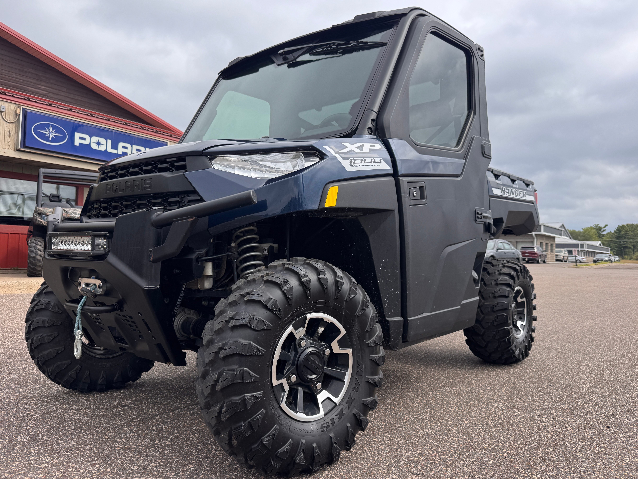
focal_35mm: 24
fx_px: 442
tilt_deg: +1.5
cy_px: 240
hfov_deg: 71.6
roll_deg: +2.5
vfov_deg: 56.8
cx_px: 319
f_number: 1.78
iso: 80
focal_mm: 6.76
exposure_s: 1/3247
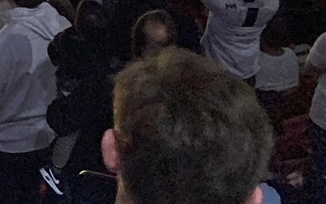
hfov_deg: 8.6
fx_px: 1812
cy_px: -612
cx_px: -643
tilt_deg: -11.9
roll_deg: -1.3
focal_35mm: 204
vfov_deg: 5.6
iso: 125
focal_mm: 4.25
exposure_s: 1/120
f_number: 1.8
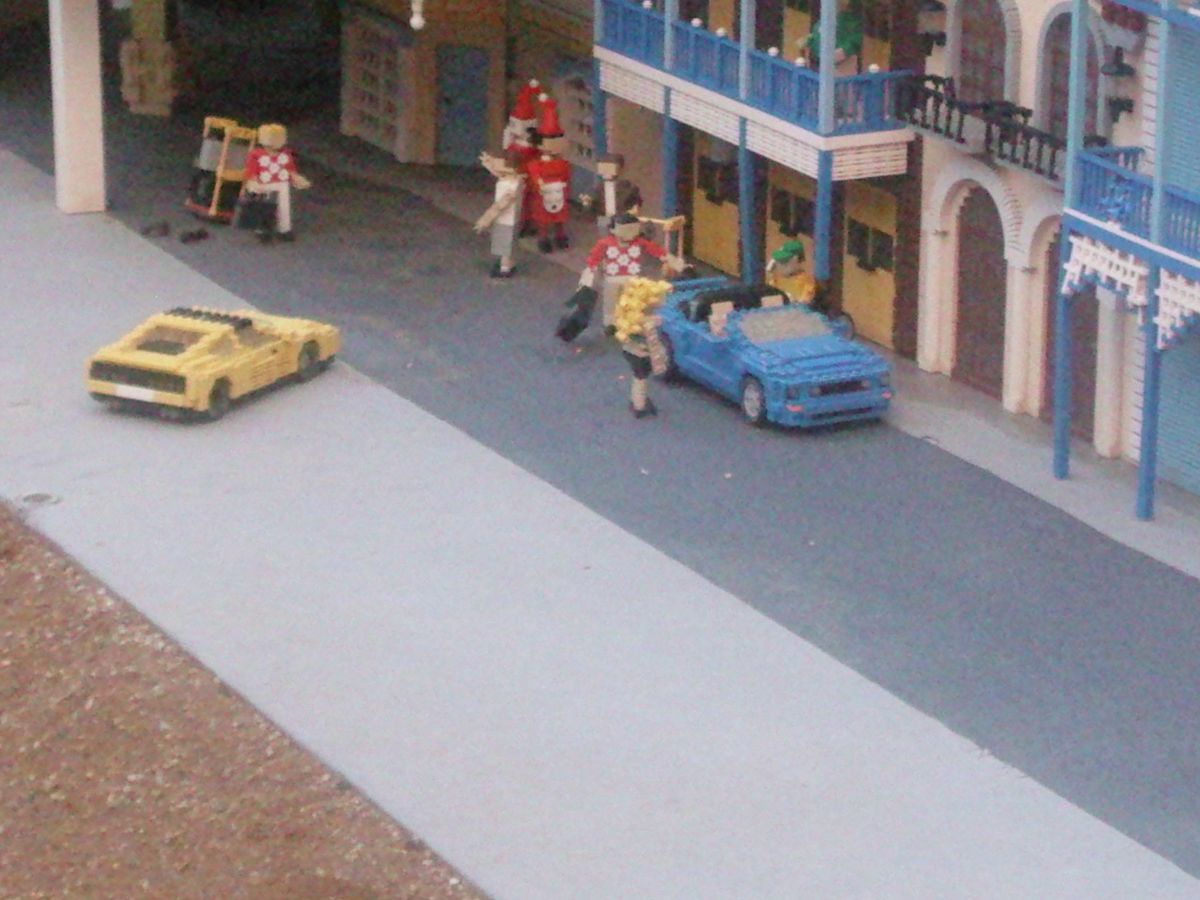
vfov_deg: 10.6
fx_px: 4819
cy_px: 173
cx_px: 703
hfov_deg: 14.2
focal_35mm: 139
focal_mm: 11.2
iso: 1100
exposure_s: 1/60
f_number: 4.2
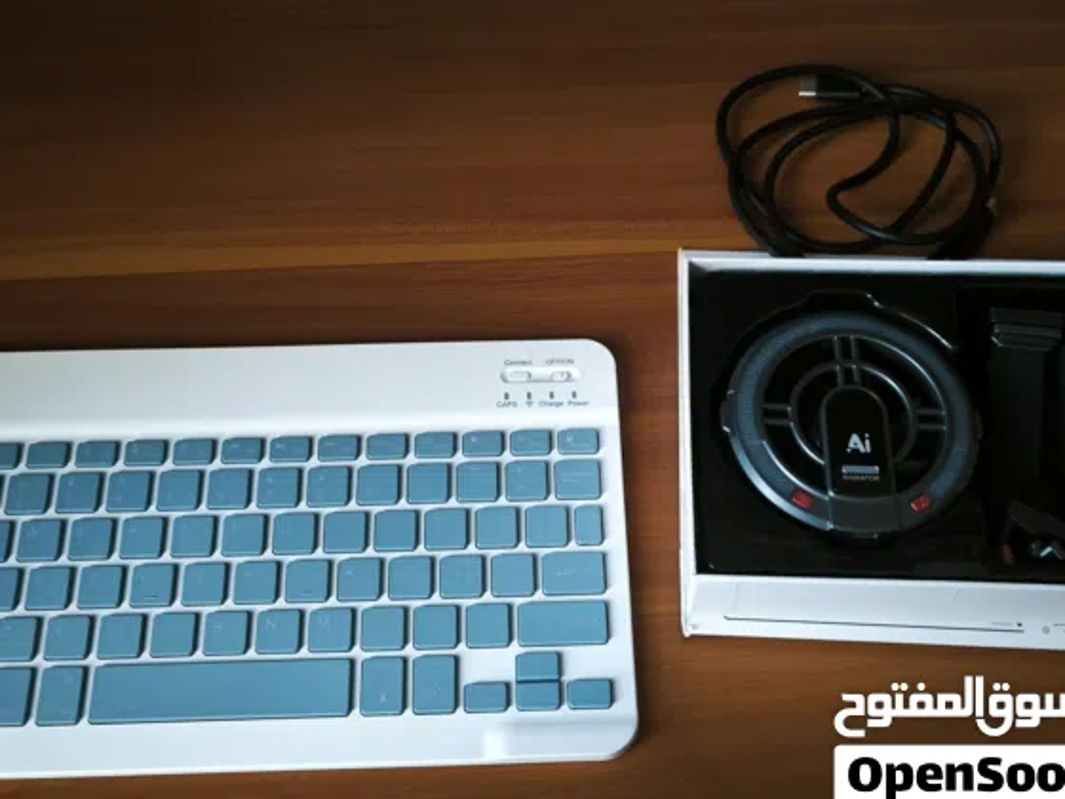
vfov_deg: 36.0
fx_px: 1231
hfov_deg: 46.8
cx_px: 548
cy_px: 401
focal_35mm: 40
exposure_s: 1/25
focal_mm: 6.92
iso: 500
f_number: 1.9
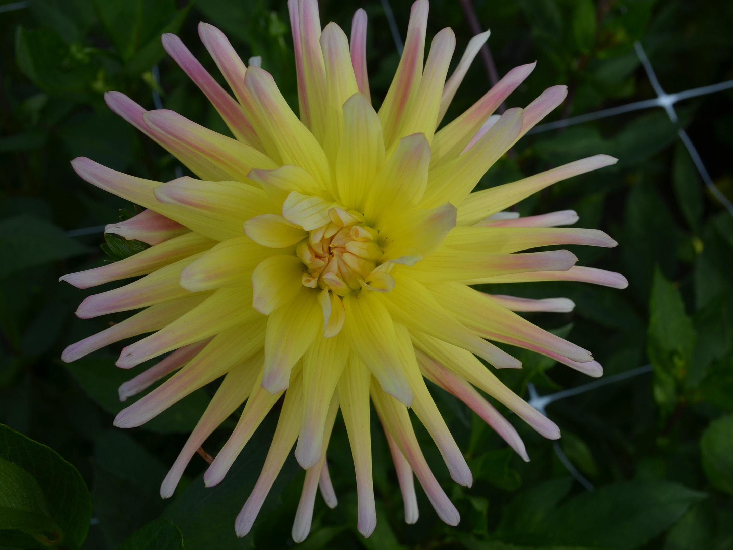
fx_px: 1038
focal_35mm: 49
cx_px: 385
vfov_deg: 29.7
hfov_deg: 38.9
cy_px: 275
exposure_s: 1/320
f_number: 9
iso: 100
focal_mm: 30
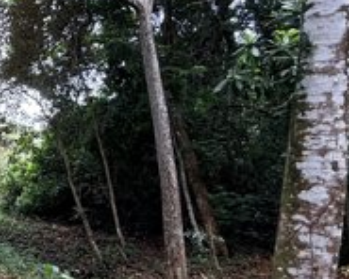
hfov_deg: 28.1
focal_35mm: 47
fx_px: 485
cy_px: 190
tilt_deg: +6.4
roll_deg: +0.8
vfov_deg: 31.8
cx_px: -159
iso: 64
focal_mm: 2.22
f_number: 2.2
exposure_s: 1/175
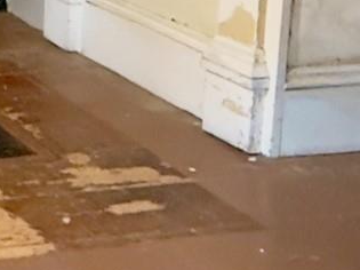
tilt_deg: -7.9
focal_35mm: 91
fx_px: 946
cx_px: -353
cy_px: -100
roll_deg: +1.0
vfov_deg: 15.3
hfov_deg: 16.5
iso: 2000
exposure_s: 1/30
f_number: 2.2
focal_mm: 2.22
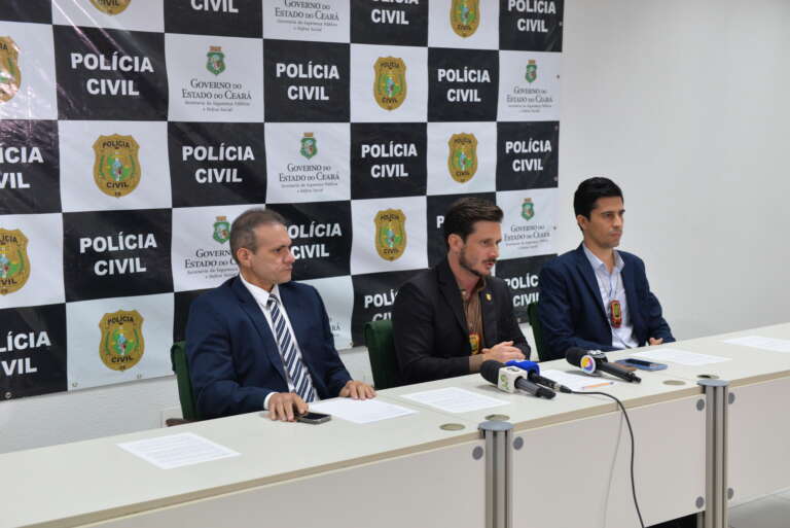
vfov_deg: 26.0
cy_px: 264
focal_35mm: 52
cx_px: 395
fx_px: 1142
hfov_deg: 38.2
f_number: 4.5
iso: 1000
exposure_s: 1/80
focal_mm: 52
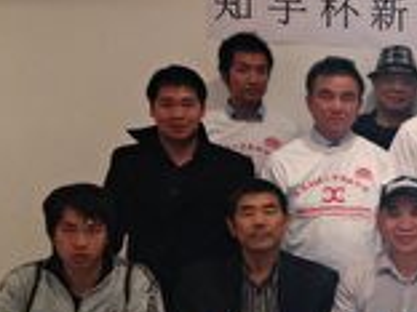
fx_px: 1217
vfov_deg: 14.6
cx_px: 569
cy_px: 205
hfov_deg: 17.9
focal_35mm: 101
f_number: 2.4
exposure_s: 1/20
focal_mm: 4.28
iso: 100
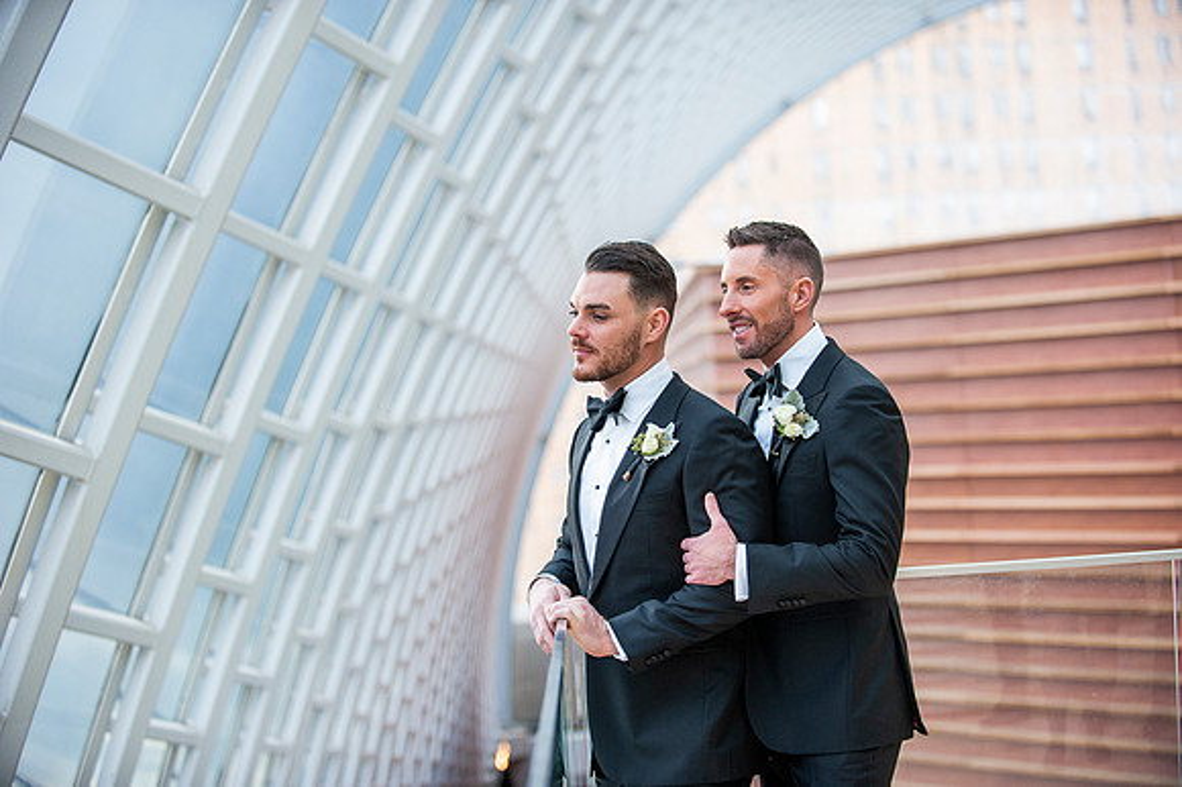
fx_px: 2297
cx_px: 591
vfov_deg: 19.4
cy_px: 394
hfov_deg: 28.9
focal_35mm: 70
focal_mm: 70
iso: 800
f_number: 2.8
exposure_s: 1/500
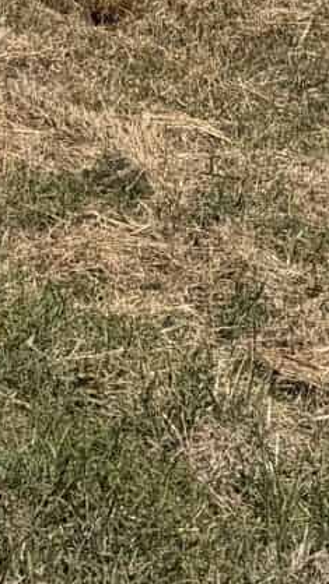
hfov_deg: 7.5
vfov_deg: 11.6
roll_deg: +0.3
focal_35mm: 160
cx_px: -105
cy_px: -701
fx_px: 2482
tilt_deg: +0.6
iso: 80
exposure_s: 1/7353
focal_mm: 6.76
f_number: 1.78
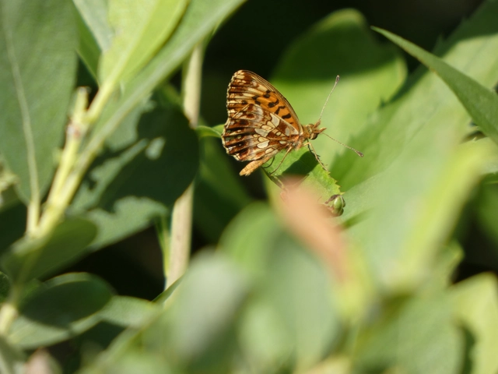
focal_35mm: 1200
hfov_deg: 1.7
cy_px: 187
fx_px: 17264
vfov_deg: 1.2
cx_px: 249
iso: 80
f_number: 5.9
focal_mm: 215
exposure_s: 1/250
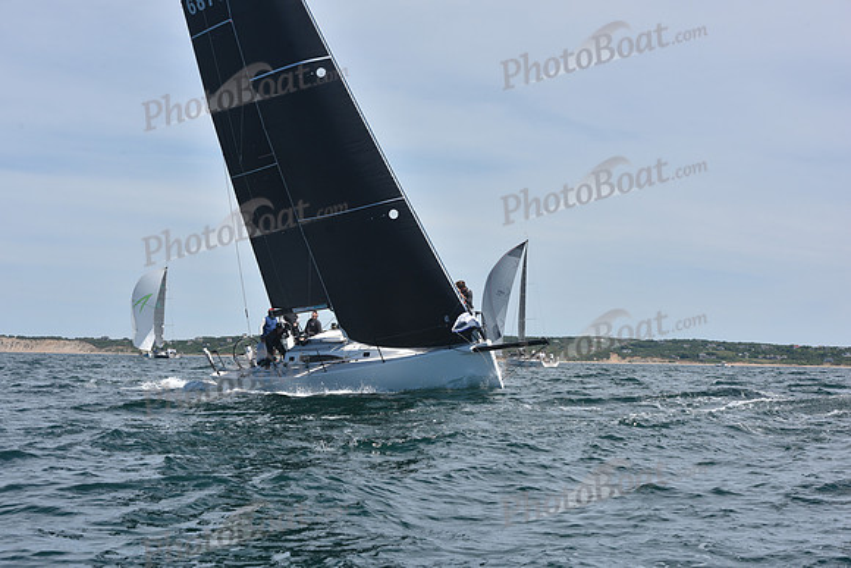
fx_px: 1655
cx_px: 426
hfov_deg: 28.8
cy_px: 284
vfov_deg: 19.5
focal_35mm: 70
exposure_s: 1/800
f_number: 11
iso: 250
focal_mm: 70
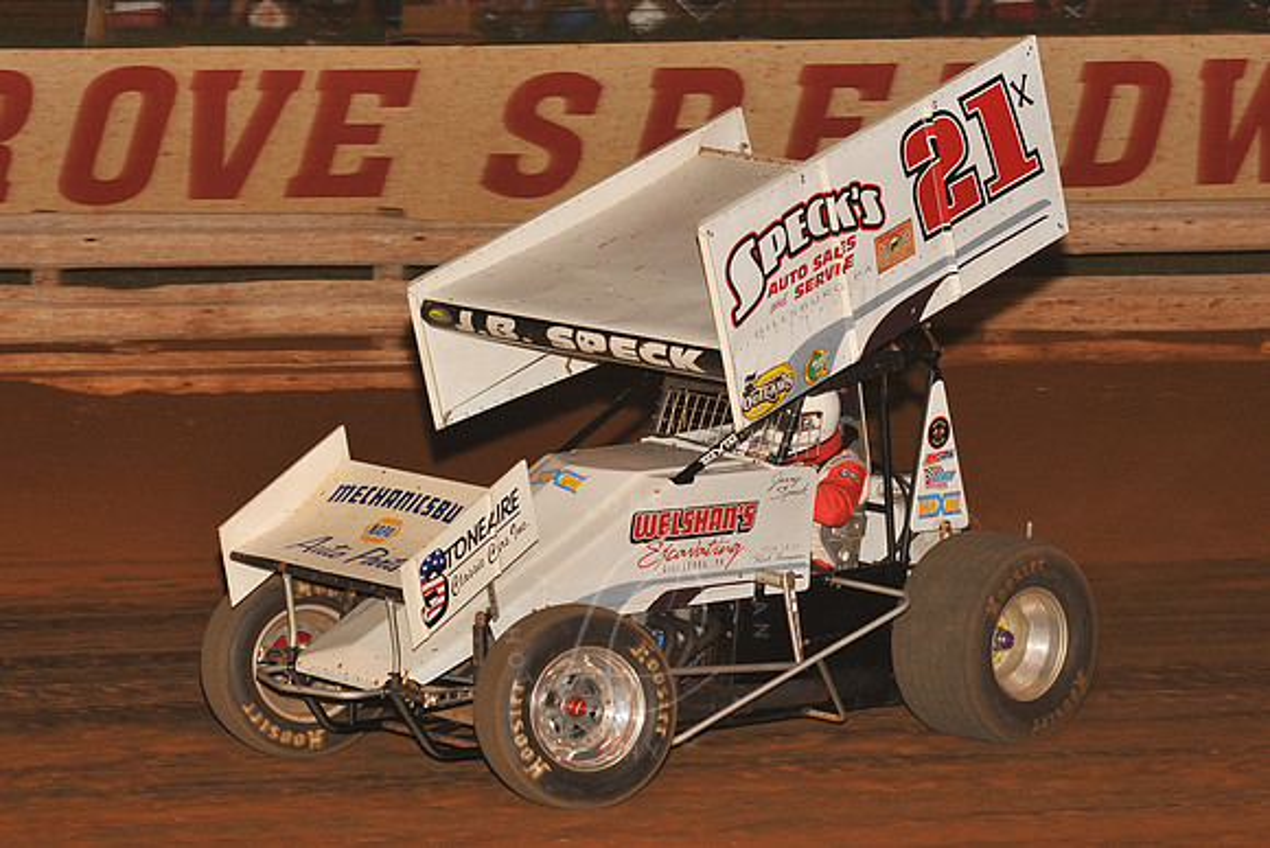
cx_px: 635
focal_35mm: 105
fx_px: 3705
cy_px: 424
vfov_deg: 13.0
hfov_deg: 19.5
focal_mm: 105
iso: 800
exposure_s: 1/320
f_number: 6.3
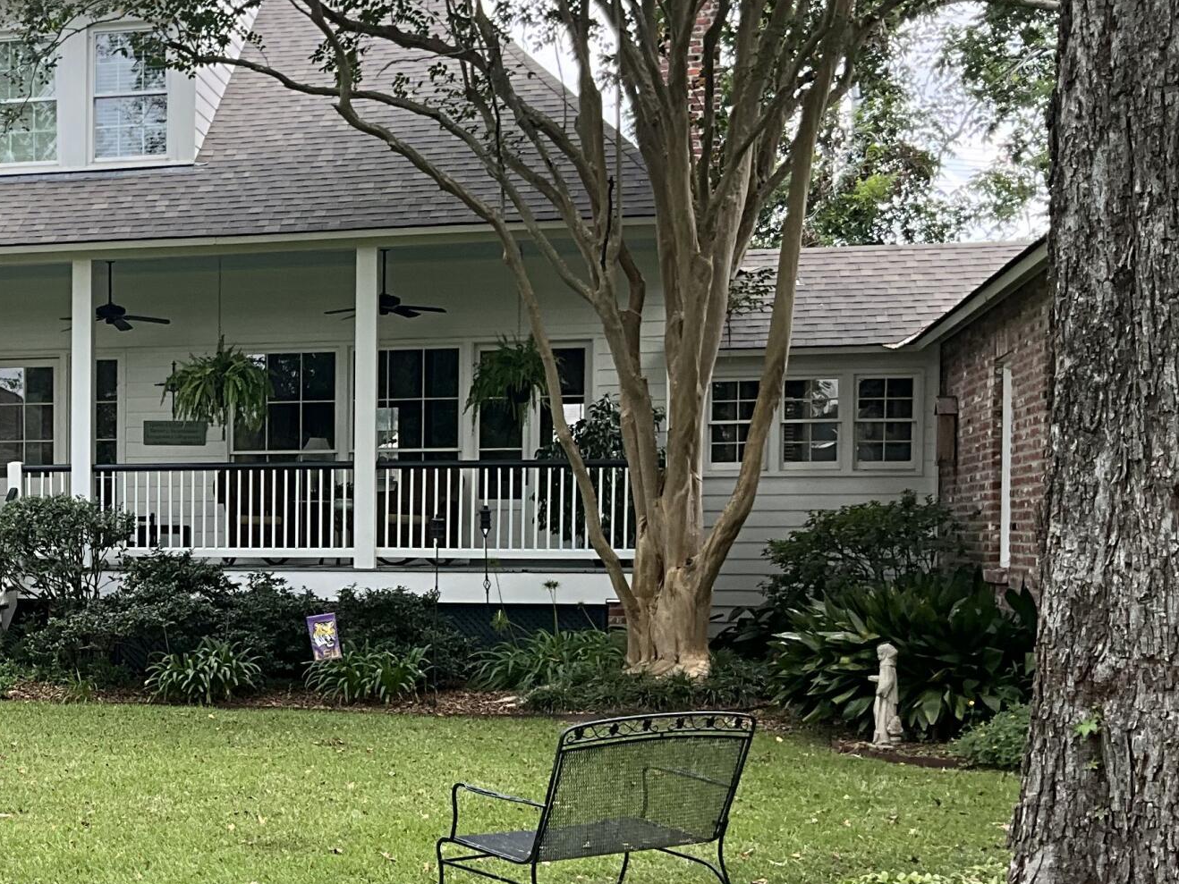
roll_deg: -0.2
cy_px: 628
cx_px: -9
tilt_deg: -1.5
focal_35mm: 66
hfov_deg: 27.6
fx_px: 2248
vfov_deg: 22.1
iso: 25
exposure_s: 1/249
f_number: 1.8
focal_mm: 3
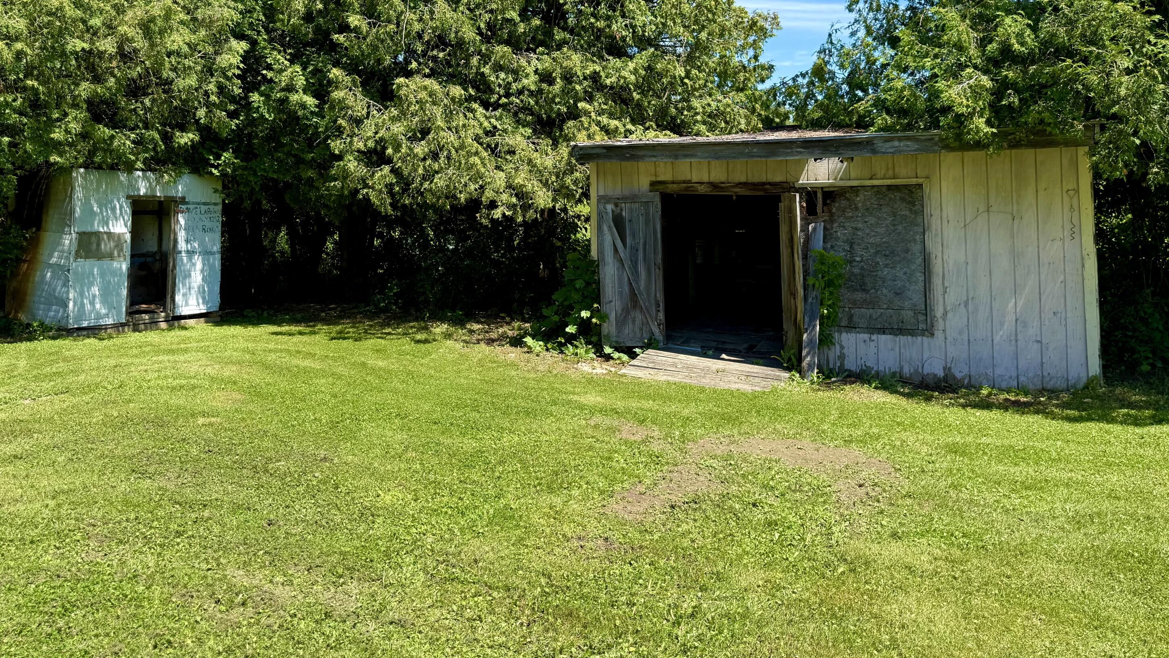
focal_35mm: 27
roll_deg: +0.6
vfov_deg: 42.4
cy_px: 228
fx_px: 837
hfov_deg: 69.9
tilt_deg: -3.8
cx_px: 572
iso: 80
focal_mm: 6.76
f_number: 1.78
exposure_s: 1/1618
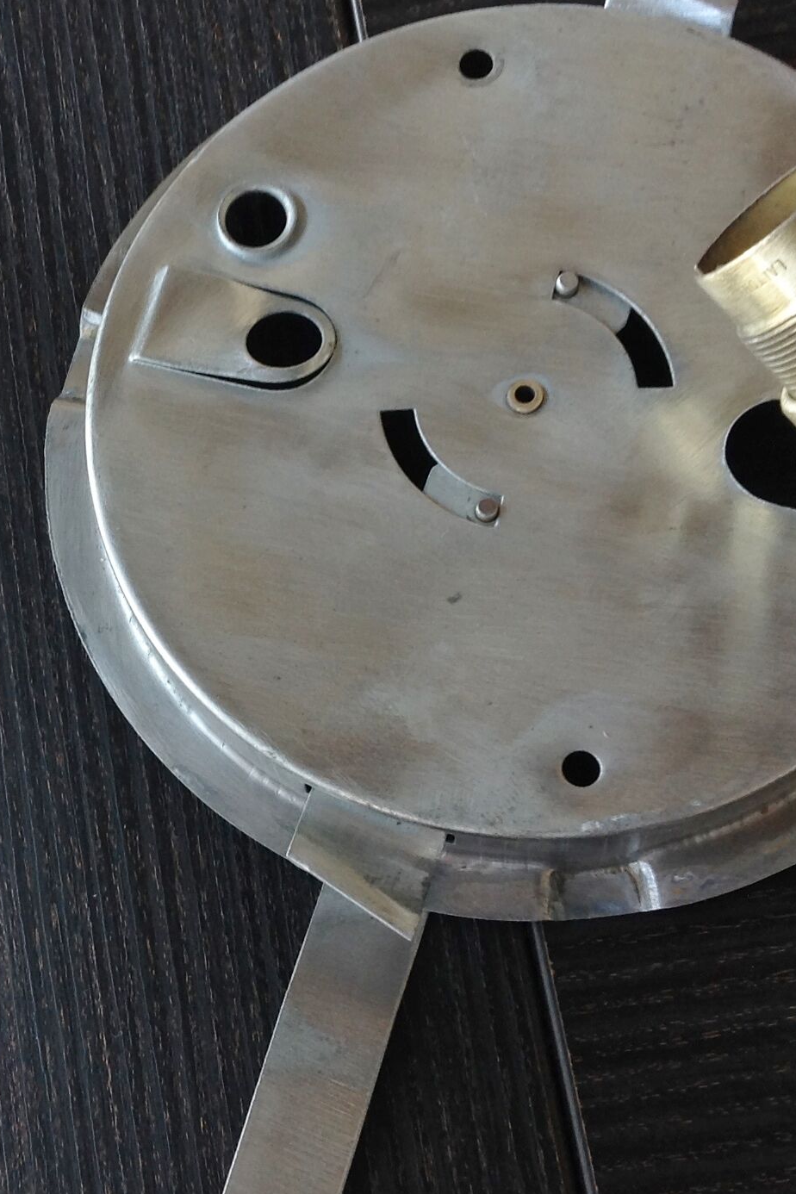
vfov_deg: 29.6
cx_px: 73
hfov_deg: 19.6
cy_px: 557
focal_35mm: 68
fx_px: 2255
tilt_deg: -70.1
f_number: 2.4
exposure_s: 1/17
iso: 50
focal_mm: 4.28
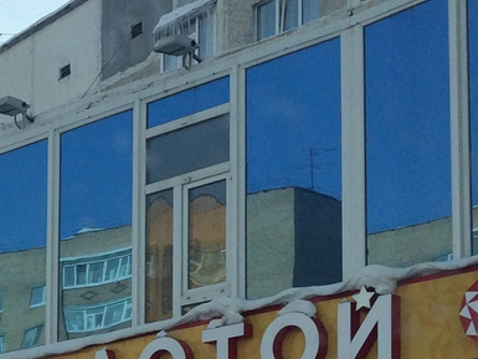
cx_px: -368
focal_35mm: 113
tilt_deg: +5.2
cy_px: 474
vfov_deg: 12.7
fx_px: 1561
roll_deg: -0.8
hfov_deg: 15.2
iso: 32
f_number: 2.2
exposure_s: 1/1172
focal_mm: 4.15
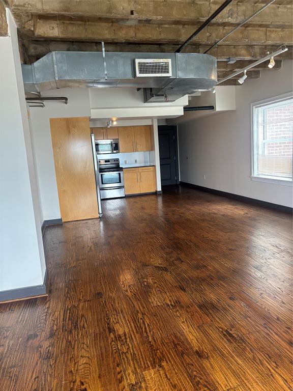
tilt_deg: -9.2
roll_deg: +3.1
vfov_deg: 67.3
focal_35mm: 26
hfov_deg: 53.1
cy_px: 196
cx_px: 146
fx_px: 293
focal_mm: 5.96
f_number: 1.6
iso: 125
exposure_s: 1/60
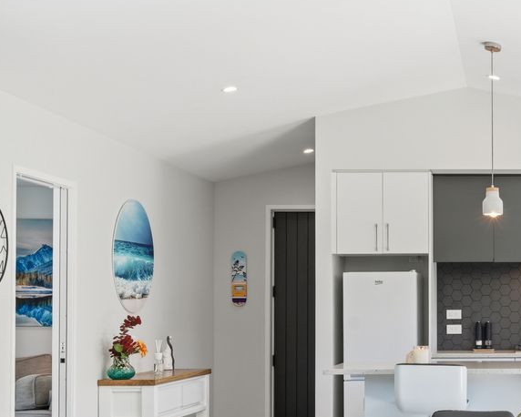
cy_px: 329
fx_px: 1049
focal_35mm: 68
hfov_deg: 26.5
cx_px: 511
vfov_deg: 22.2
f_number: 8
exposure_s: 1/250
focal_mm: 32
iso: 400
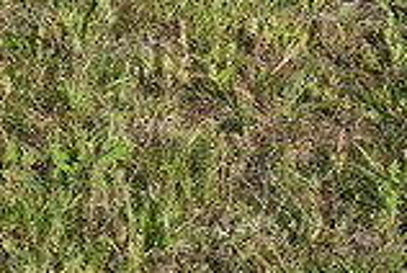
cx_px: -536
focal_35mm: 311
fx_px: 3523
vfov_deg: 4.3
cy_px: -393
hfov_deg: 6.3
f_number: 9
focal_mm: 52
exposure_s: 1/320
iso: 200
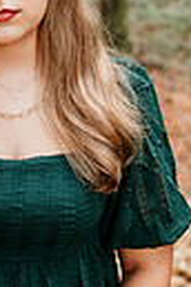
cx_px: 18
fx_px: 668
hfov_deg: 16.1
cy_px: 51
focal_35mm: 84
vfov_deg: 23.8
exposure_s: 1/250
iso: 640
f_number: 2.2
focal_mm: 24
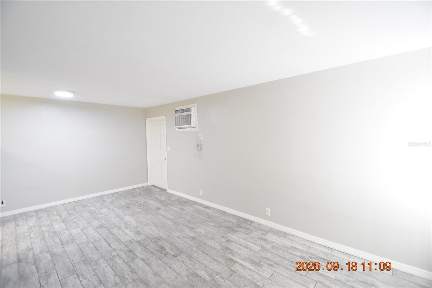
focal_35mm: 15
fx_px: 180
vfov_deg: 77.3
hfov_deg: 100.4
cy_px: 144
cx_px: 216
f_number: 3.5
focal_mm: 10
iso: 1600
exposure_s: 1/60
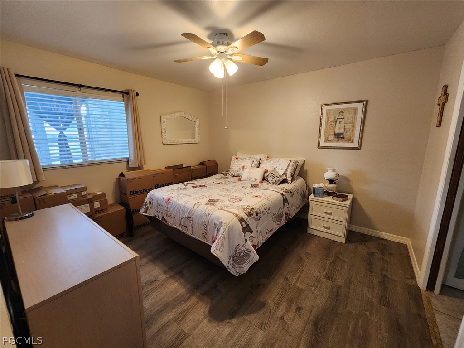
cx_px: 232
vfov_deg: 89.9
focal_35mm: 13
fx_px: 174
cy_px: 174
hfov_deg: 106.2
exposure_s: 1/60
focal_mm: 2.2
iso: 320
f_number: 2.2
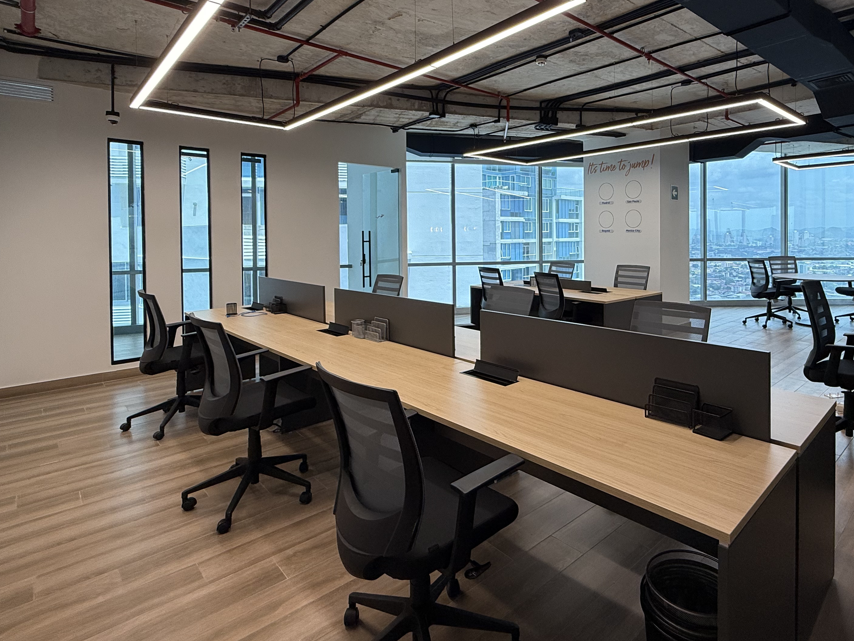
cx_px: 504
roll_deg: +0.6
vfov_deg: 65.0
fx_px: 493
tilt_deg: -0.6
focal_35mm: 20
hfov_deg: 80.9
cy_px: 240
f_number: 2.2
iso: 50
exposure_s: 1/149
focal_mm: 2.22
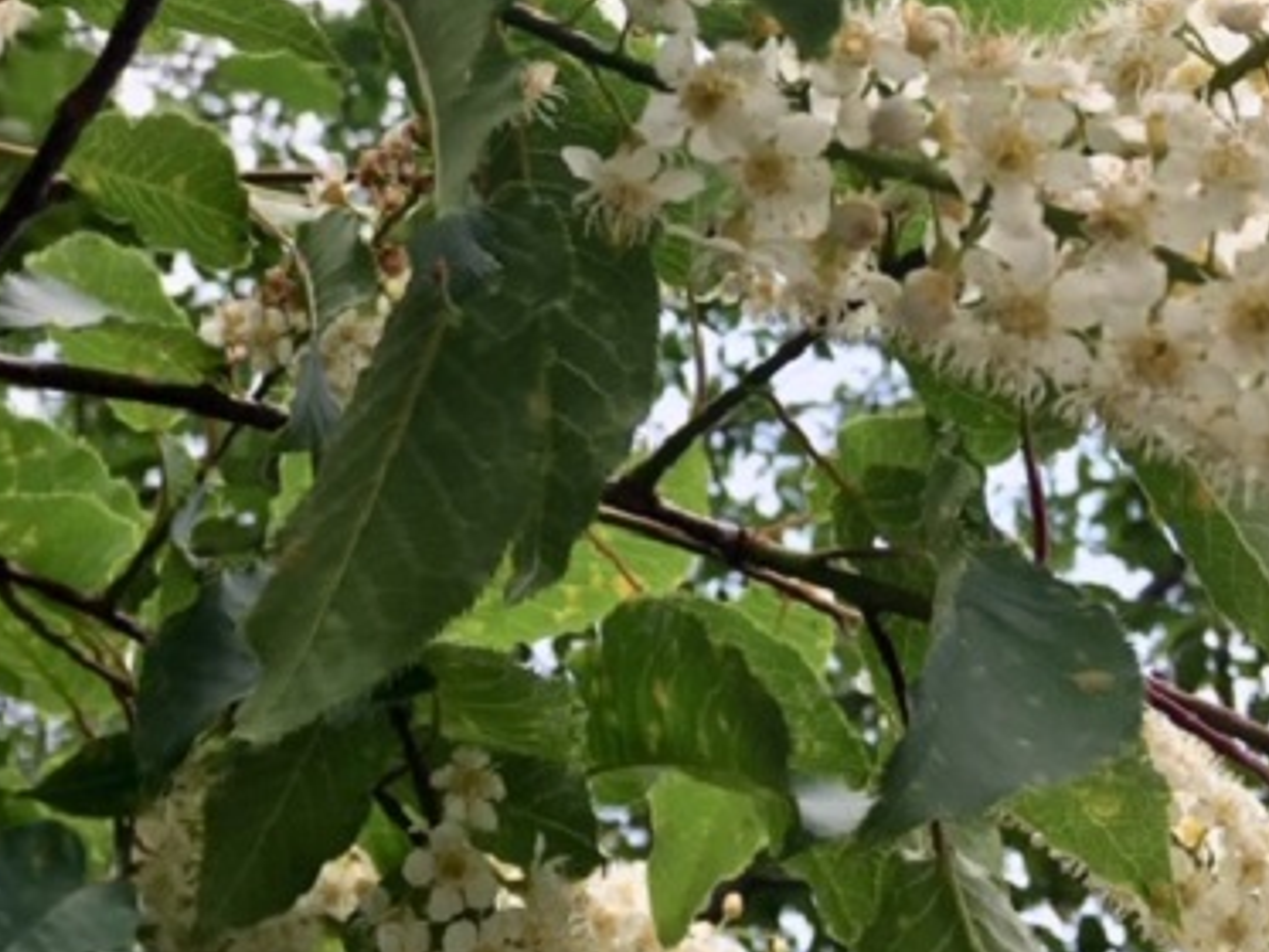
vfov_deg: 25.2
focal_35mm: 56
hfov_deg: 34.3
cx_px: 626
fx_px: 2054
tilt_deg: +63.5
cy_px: 61
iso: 25
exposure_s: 1/523
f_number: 2.2
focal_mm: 4.15
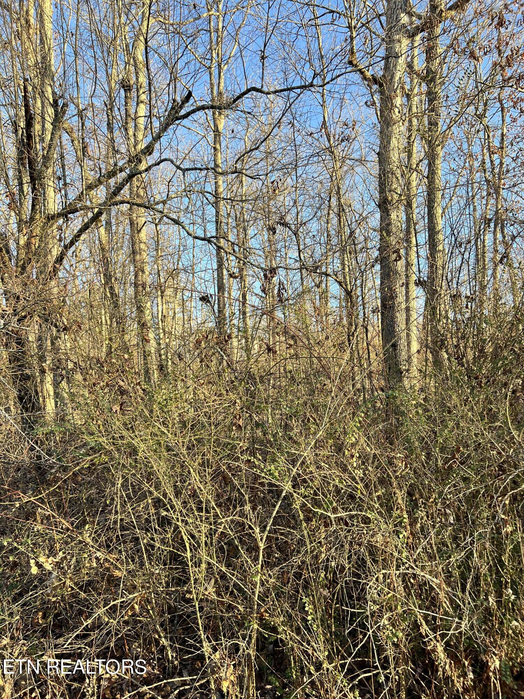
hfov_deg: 53.1
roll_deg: +4.3
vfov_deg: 67.3
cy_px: 350
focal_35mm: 26
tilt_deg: +5.4
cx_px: 262
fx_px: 525
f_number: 1.5
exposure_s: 1/544
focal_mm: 5.7
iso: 50
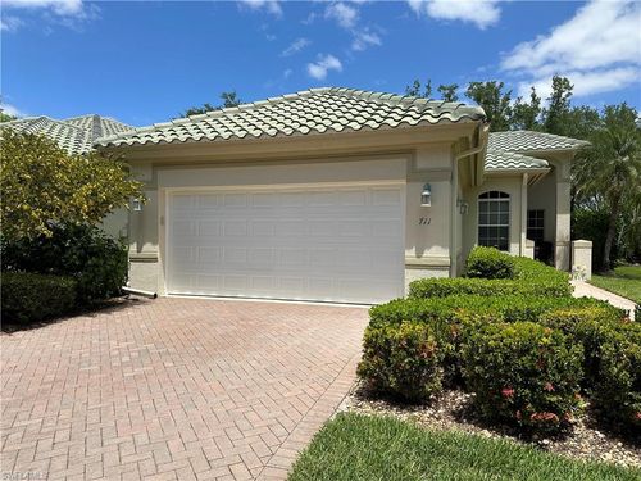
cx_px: 320
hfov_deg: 71.6
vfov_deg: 56.8
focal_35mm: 24
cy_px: 240
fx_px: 444
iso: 80
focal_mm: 6.86
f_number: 1.78
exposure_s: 1/5525
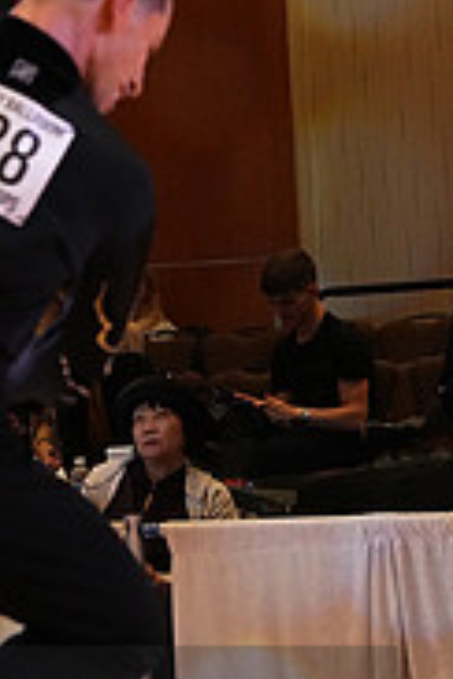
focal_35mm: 343
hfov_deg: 4.0
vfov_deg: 6.0
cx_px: -113
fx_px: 6474
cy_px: 772
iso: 5000
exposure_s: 1/320
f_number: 6.3
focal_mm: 108
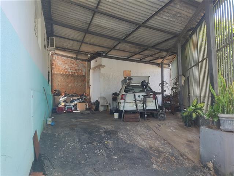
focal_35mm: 26
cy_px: 88
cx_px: 117
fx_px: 176
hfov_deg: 67.3
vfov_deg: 53.1
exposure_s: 1/120
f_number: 1.79
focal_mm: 4.74
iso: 190
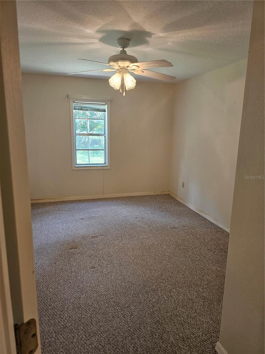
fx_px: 235
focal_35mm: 23
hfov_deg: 58.9
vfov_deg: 73.9
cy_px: 177
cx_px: 132
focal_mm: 6.3
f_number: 1.7
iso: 200
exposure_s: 1/120
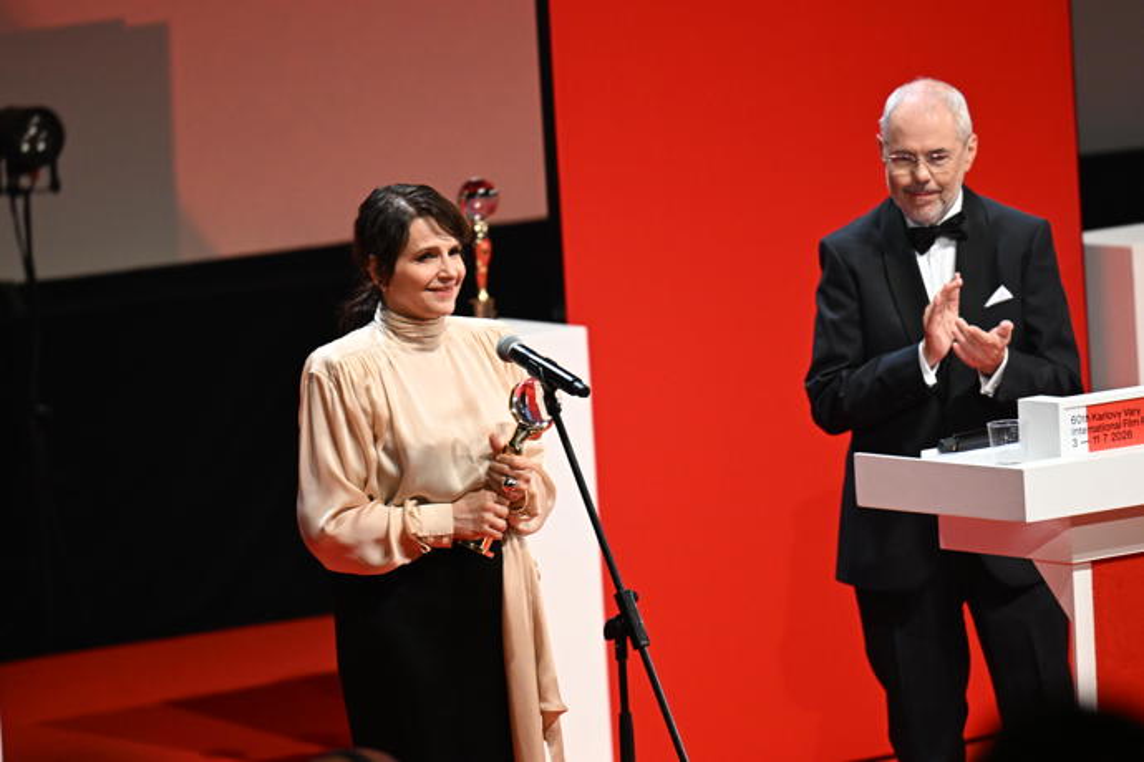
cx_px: 572
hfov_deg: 6.9
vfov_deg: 4.6
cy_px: 381
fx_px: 9533
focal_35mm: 300
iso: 1600
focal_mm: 200
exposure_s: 1/320
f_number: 2.8
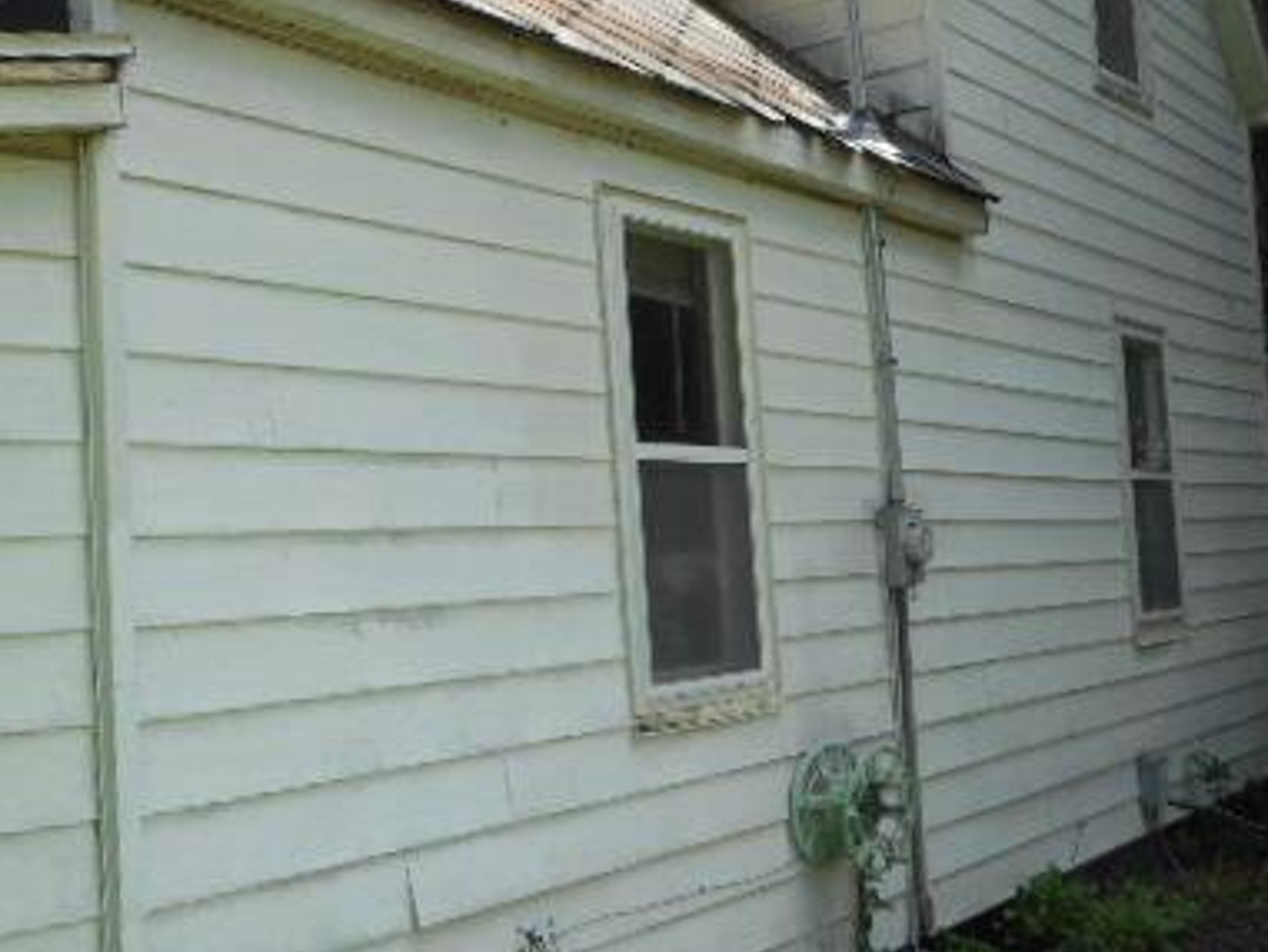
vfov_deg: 34.4
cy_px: 473
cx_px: 689
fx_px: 1539
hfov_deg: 44.7
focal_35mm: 42
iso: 80
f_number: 3.7
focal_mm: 4.5
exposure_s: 1/320
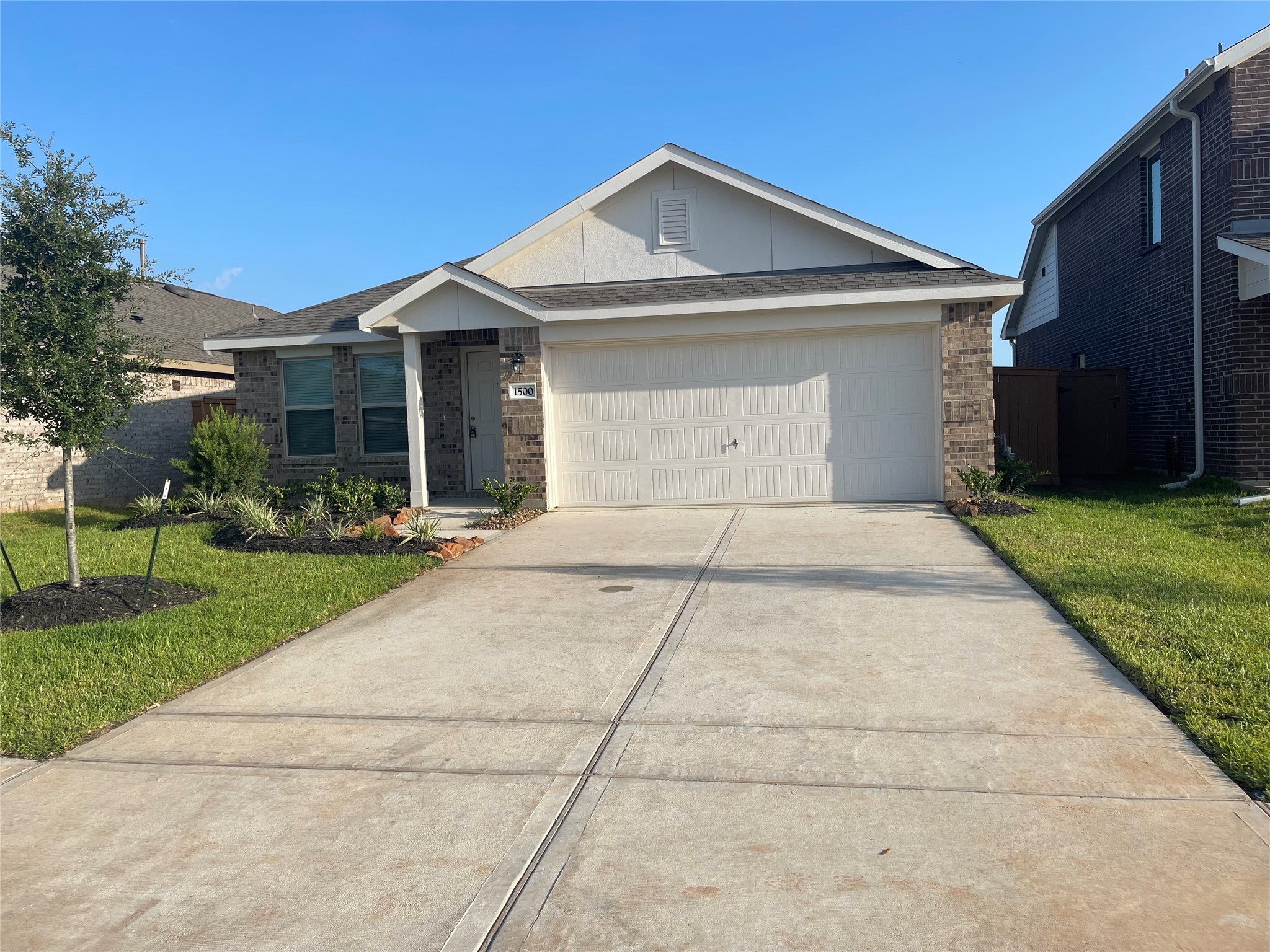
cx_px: 635
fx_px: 954
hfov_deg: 67.3
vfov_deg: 53.1
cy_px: 476
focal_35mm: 26
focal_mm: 5.1
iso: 32
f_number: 1.6
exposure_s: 1/3344
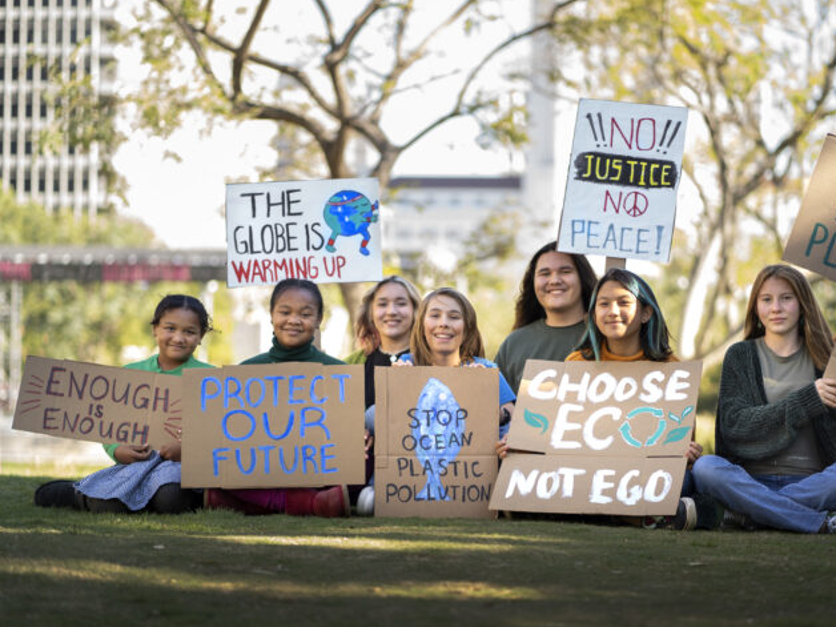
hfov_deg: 19.6
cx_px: 490
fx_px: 2415
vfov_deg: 14.8
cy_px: 290
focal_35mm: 100
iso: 64
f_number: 1.8
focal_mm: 85
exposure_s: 1/250
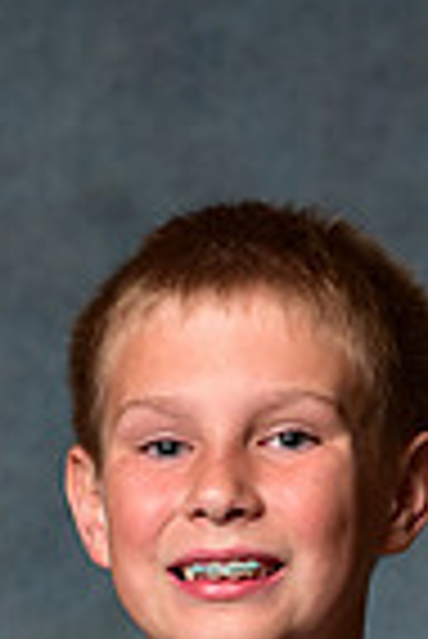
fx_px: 5088
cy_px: 1035
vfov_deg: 7.1
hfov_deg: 4.8
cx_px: 232
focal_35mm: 286
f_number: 5
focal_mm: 70
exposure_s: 1/200
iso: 100
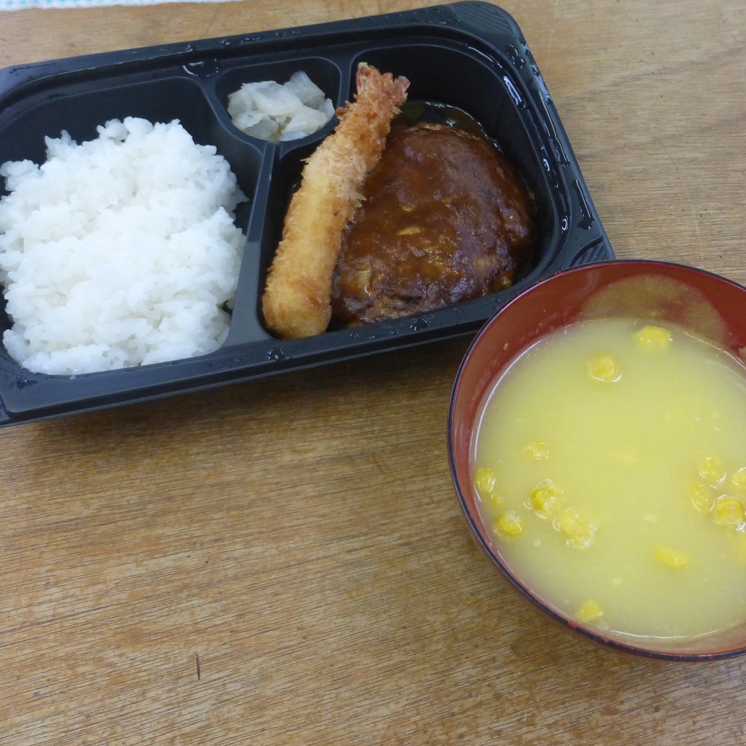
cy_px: 330
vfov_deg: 49.6
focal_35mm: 33
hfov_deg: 49.6
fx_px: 805
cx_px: 418
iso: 400
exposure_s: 1/60
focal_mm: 4.3
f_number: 3.3
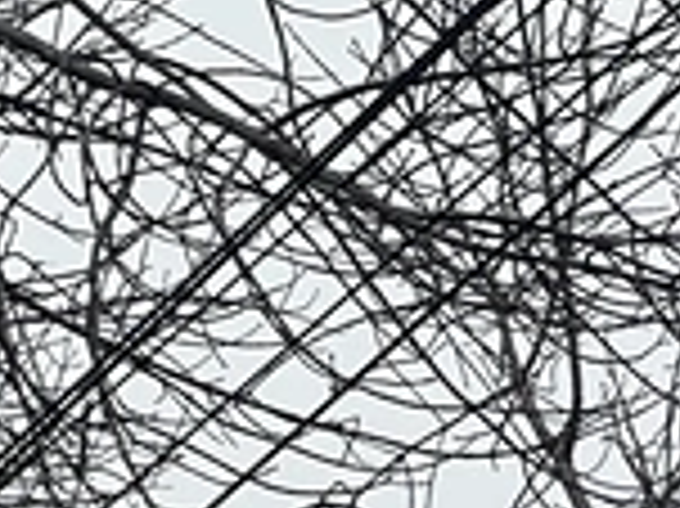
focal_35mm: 408
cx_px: 1477
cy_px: 746
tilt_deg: +22.2
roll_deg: -2.3
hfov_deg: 4.8
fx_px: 8008
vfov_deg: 3.6
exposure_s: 1/292
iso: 32
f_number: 2.8
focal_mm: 9
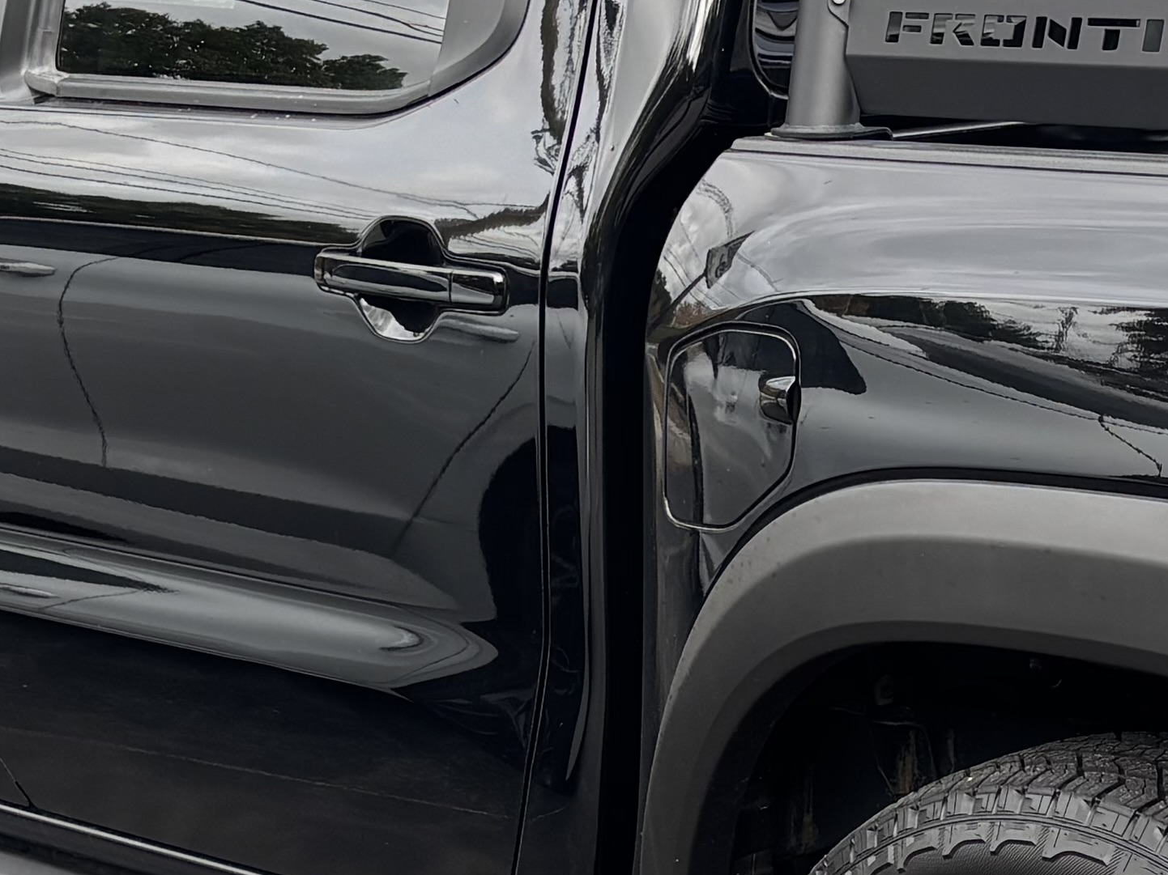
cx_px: 991
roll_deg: -0.1
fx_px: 3475
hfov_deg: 18.8
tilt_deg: -12.1
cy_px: 652
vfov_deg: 14.3
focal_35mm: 103
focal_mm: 5.96
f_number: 1.6
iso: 50
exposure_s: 1/433
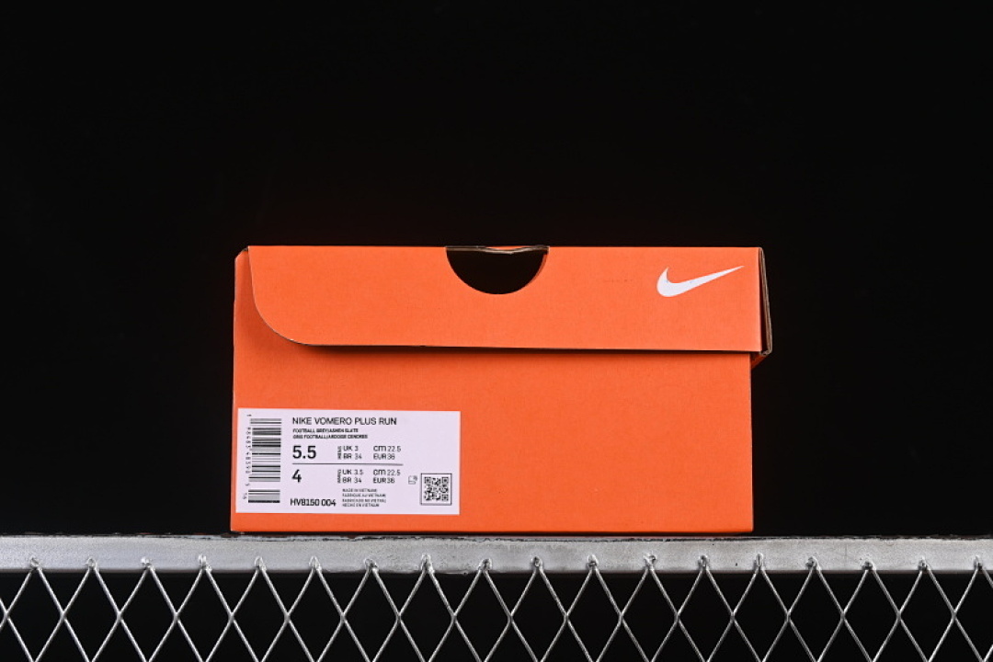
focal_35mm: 75
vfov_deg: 18.2
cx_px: 496
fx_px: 2069
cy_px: 331
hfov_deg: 27.0
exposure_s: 1/80
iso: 160
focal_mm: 50
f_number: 8
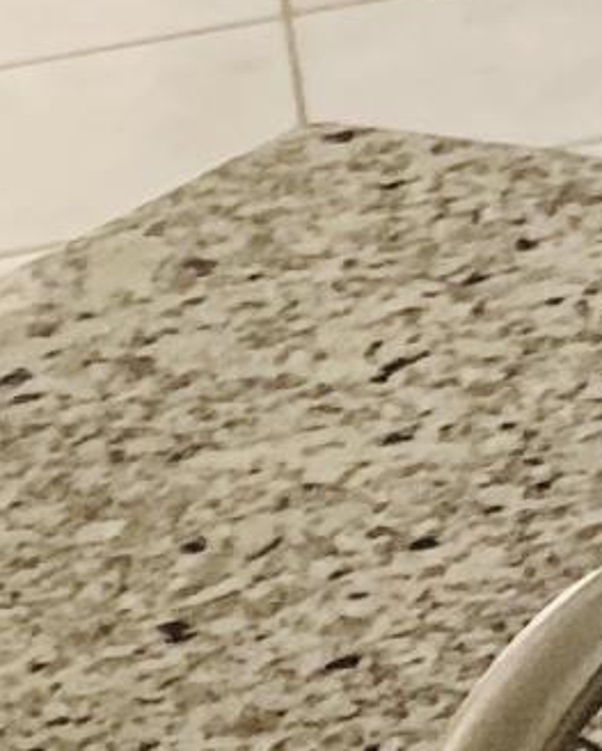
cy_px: -1468
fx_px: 5160
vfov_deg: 7.4
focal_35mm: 232
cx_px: 3026
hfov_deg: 5.2
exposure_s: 1/102
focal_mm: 4.25
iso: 125
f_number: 1.8
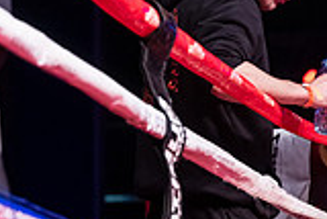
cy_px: 236
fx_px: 2300
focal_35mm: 253
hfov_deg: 7.9
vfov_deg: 5.4
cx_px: 519
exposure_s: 1/640
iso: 3200
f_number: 2.8
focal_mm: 70
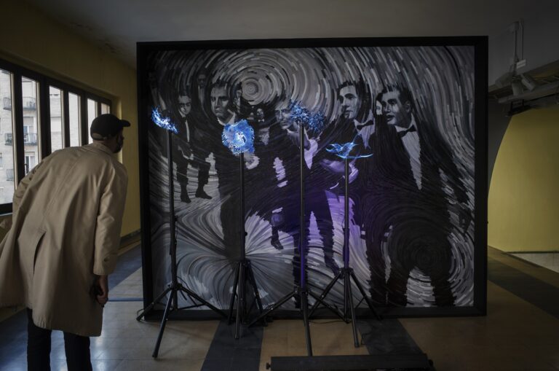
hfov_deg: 65.6
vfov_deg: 46.2
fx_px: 434
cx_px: 280
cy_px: 186
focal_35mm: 28
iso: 100
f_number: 3.2
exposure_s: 1/10
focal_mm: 18.3
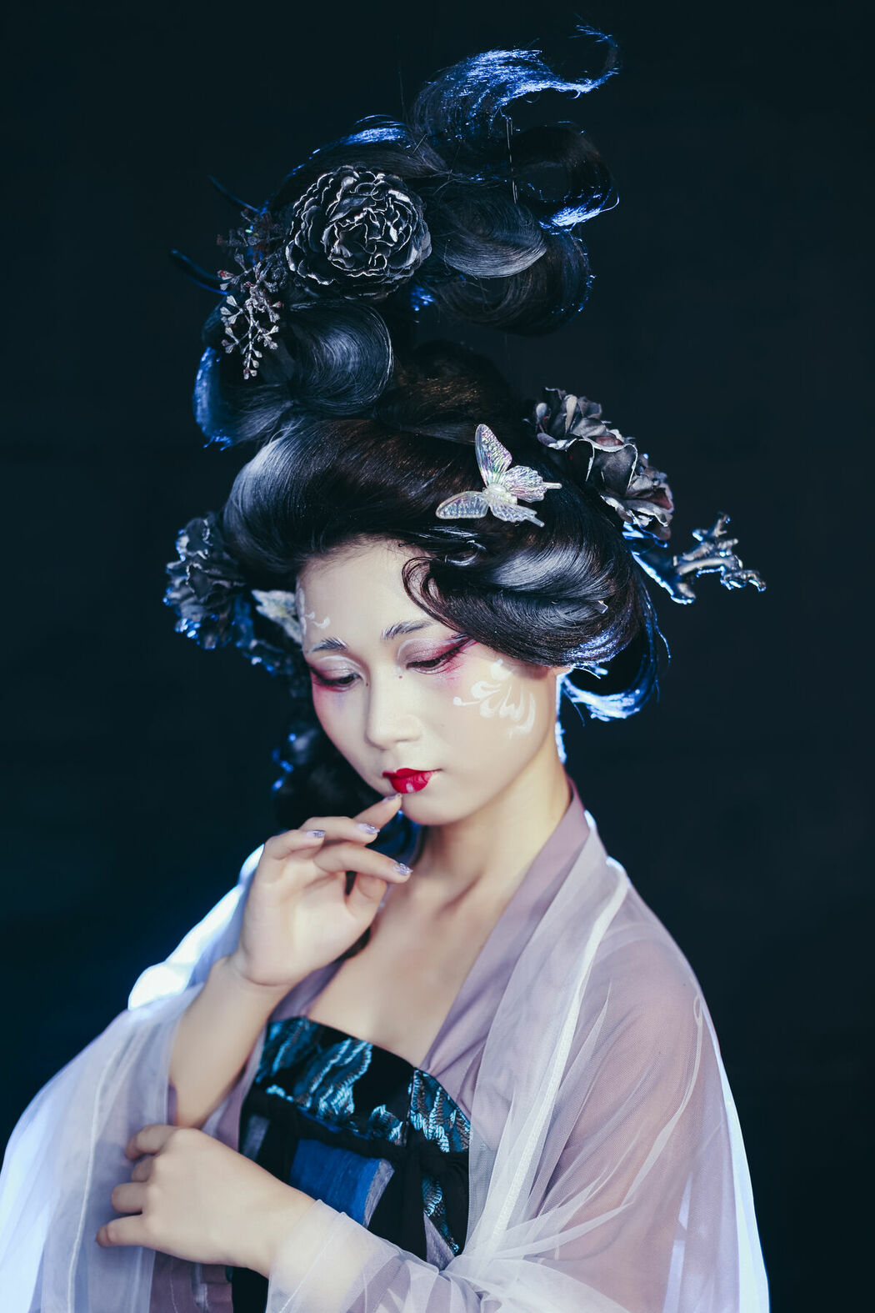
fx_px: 1786
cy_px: 656
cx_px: 438
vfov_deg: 40.3
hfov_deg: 27.5
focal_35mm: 49
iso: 320
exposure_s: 1/100
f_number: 2
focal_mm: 50
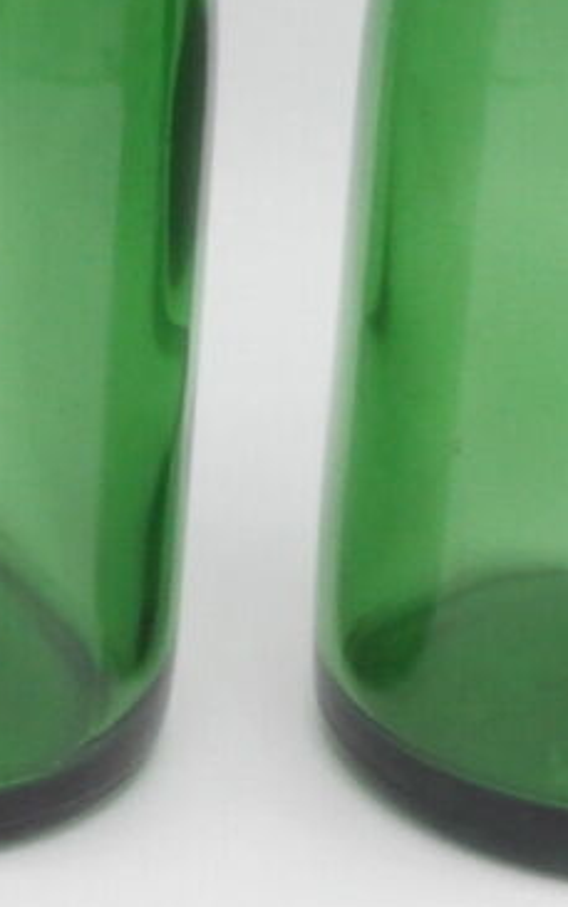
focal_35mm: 141
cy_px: -52
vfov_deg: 14.5
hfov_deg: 9.2
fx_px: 3490
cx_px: -159
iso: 200
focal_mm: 6.67
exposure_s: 1/320
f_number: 3.9
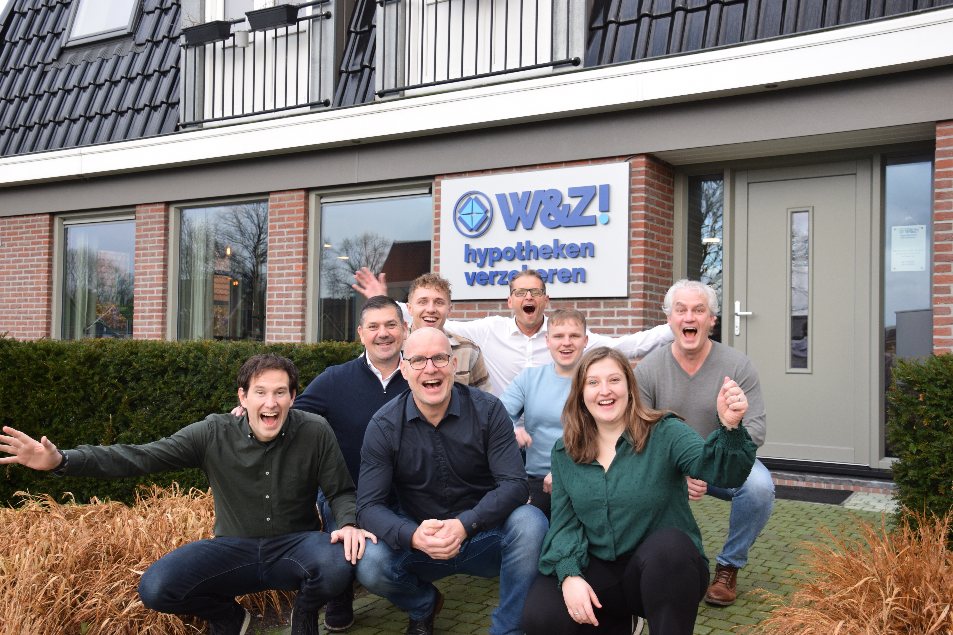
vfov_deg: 40.0
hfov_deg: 57.2
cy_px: 318
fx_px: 874
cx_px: 476
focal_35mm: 33
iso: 400
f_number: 5.6
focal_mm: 22
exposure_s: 1/125
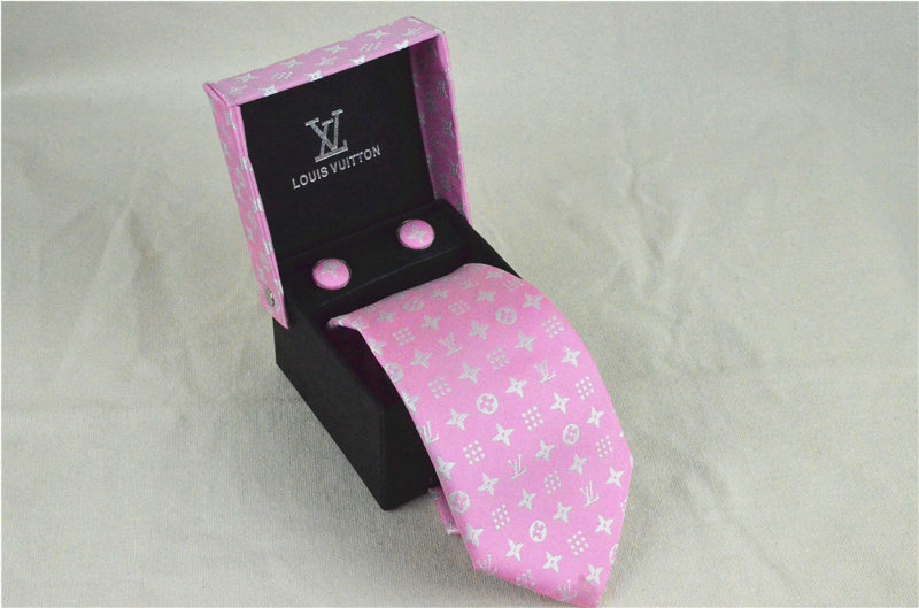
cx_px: 460
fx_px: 1451
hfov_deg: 35.1
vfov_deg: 23.6
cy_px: 304
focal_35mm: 57
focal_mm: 38
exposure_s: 1/800
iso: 6400
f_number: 14
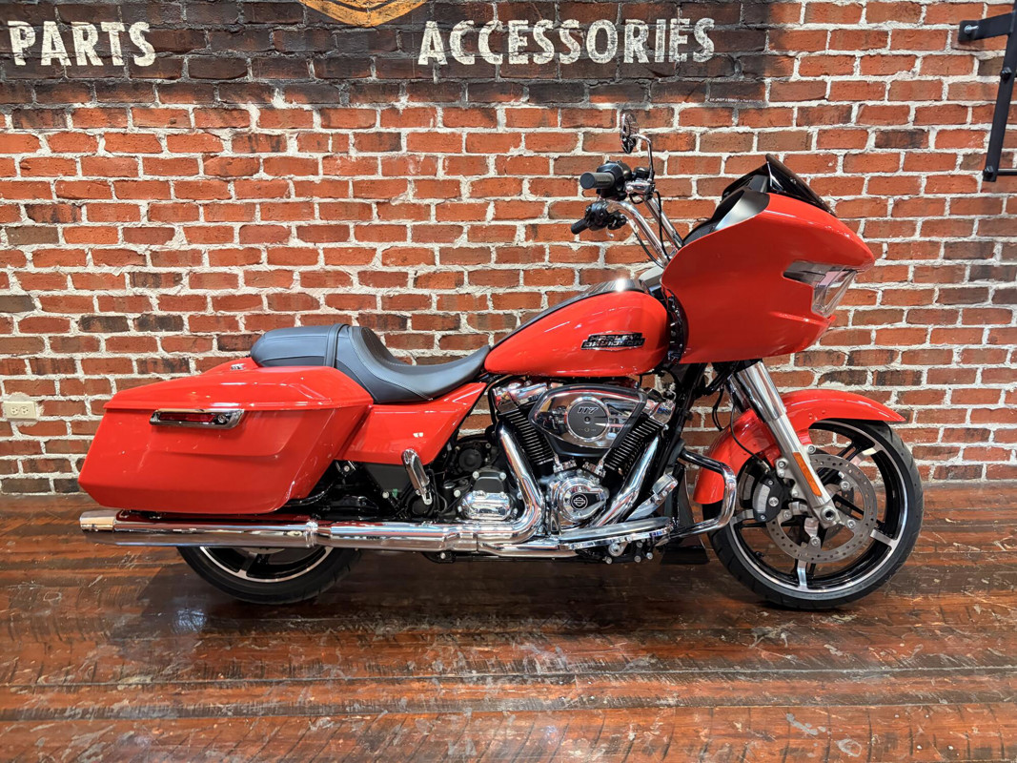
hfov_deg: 67.3
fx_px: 764
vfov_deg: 53.1
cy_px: 382
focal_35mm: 26
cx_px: 508
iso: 250
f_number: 1.6
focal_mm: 5.96
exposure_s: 1/60
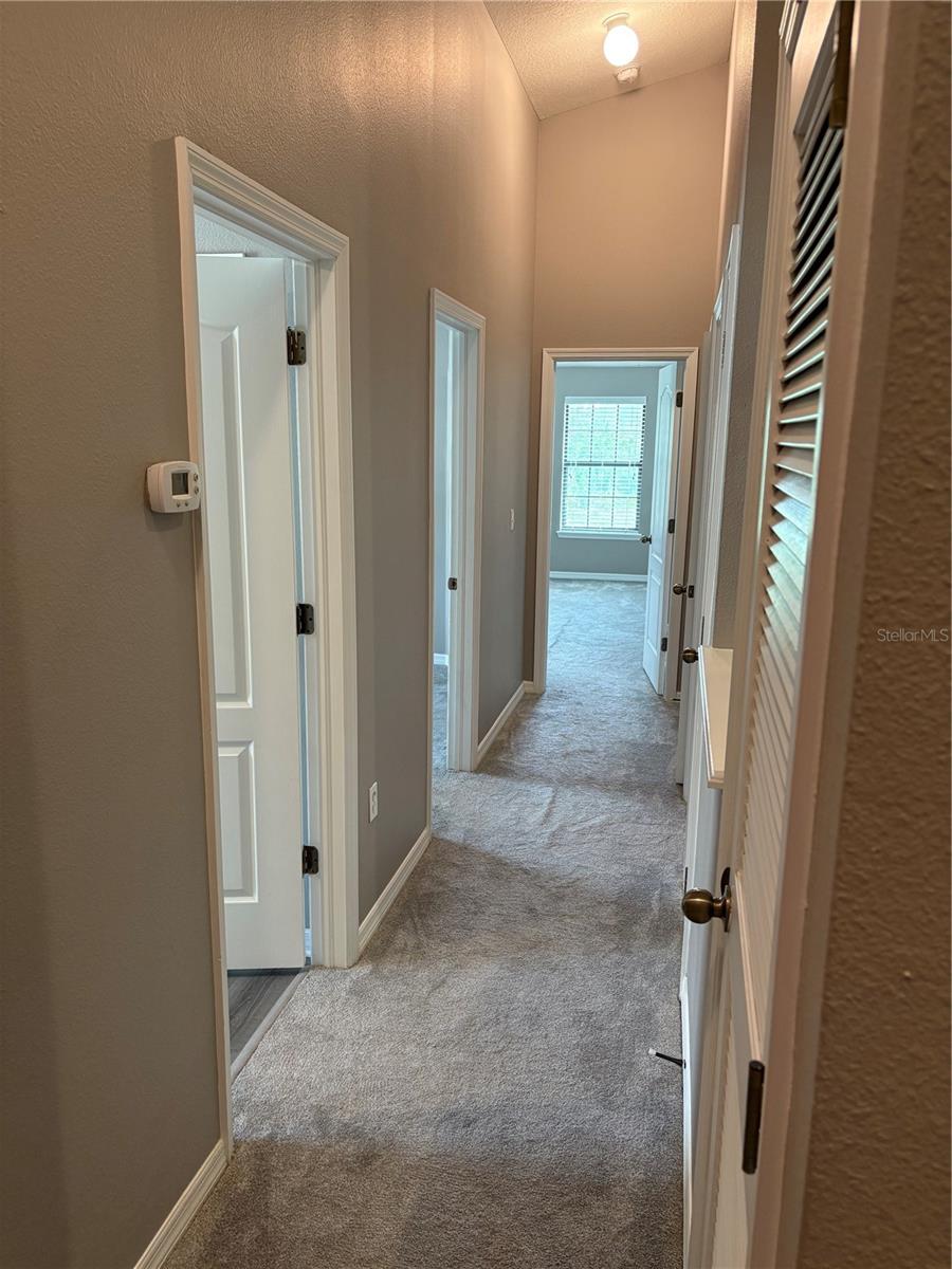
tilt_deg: -10.8
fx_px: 953
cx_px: 476
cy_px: 634
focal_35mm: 26
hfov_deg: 53.1
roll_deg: -0.3
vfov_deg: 67.3
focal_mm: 5.96
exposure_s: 1/60
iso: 160
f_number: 1.6
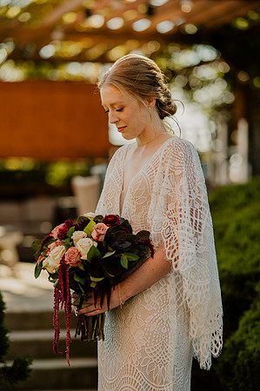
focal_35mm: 105
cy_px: 196
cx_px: 130
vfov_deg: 19.5
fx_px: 1140
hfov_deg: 13.0
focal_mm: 105
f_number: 2.2
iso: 100
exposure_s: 1/640
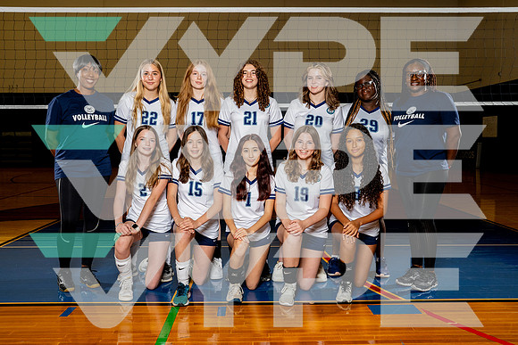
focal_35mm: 35
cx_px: 258
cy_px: 169
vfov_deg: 37.8
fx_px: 505
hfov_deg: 54.3
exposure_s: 1/250
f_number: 8
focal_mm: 32
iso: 1250
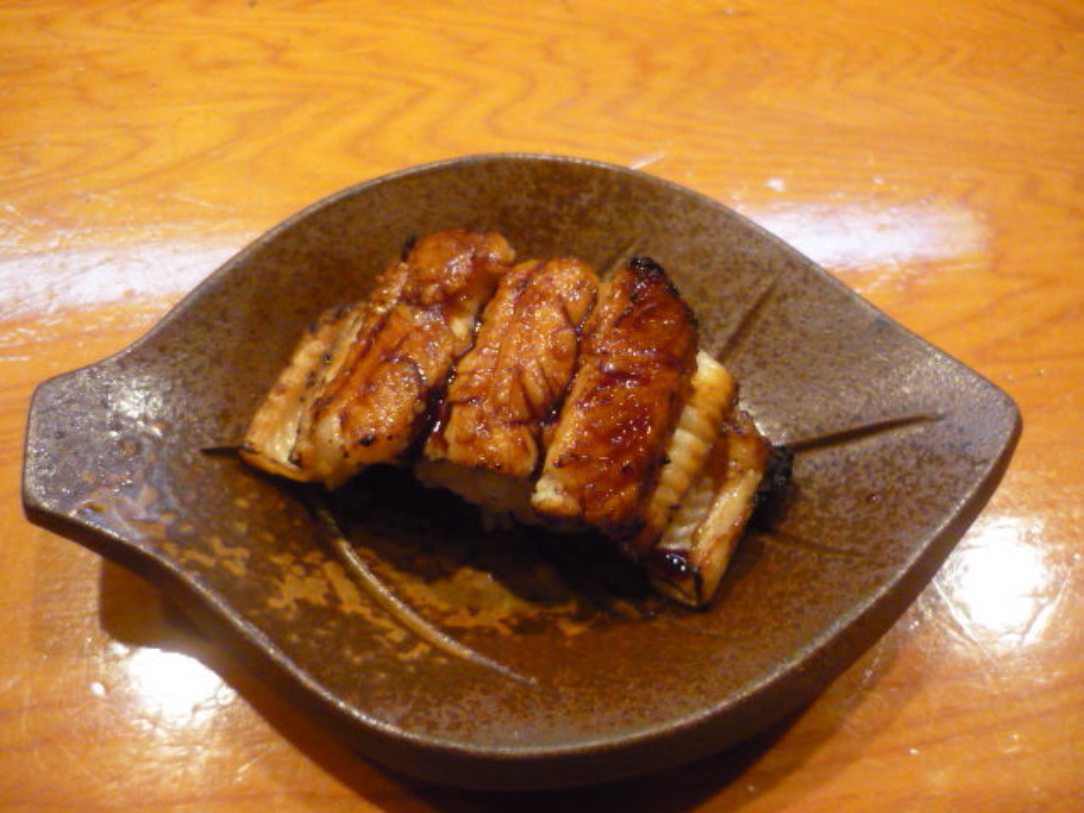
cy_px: 406
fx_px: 1033
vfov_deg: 42.9
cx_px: 542
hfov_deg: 55.4
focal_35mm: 33
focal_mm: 5.5
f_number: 2.8
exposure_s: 1/40
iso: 800
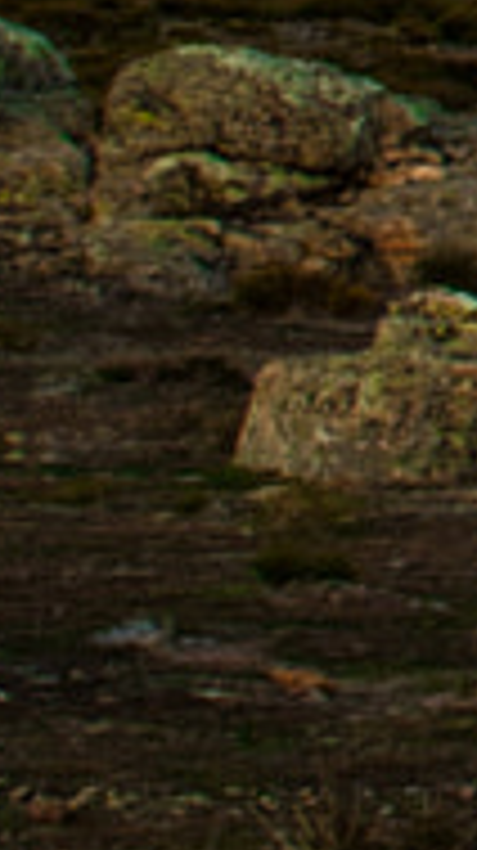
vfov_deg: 5.3
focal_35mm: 400
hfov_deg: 2.9
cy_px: -531
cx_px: 1984
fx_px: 9014
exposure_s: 1/80
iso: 400
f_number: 4.5
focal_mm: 30
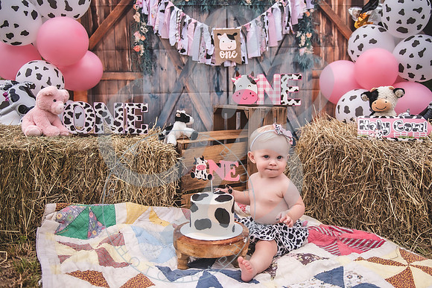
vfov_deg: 36.7
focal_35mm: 36
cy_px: 143
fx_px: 435
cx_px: 229
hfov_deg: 52.8
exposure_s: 1/400
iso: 100
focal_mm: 29
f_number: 2.8
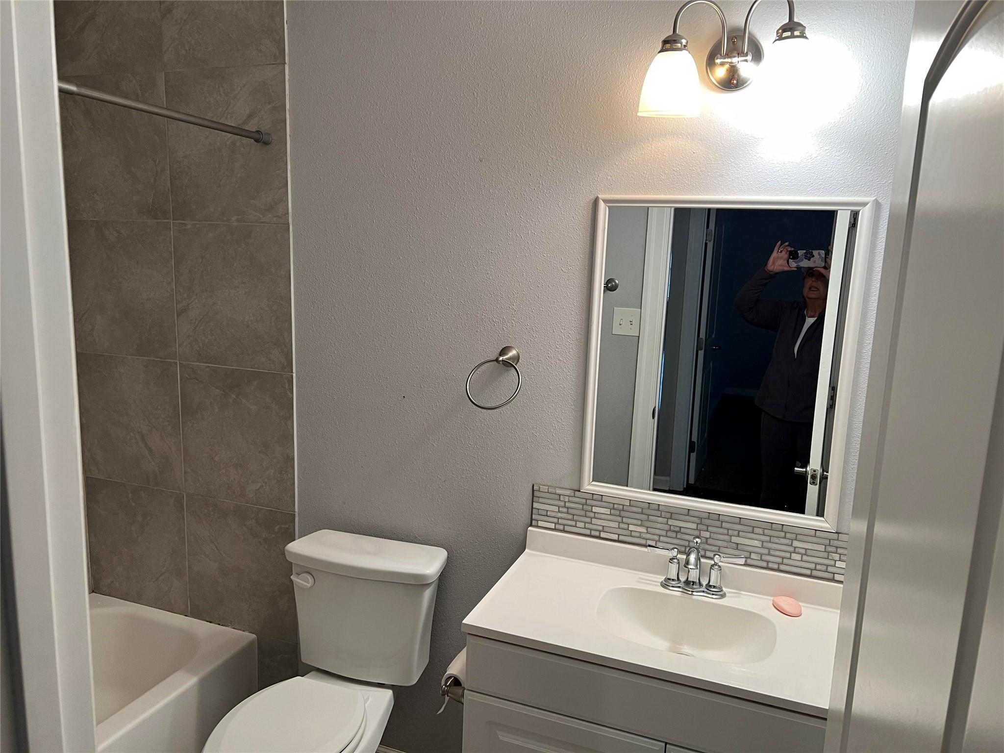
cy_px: 376
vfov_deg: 53.1
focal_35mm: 26
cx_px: 502
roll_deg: -2.1
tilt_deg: -11.1
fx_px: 754
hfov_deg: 67.3
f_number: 1.5
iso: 100
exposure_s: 1/60
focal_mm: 5.7
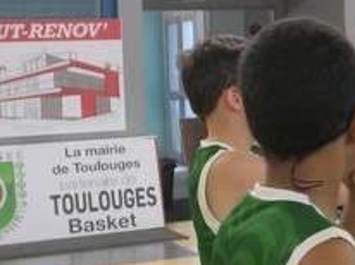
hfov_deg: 16.4
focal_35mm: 109
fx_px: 1117
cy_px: 67
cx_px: 536
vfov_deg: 13.5
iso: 500
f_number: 2.8
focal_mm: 11.8
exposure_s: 1/80
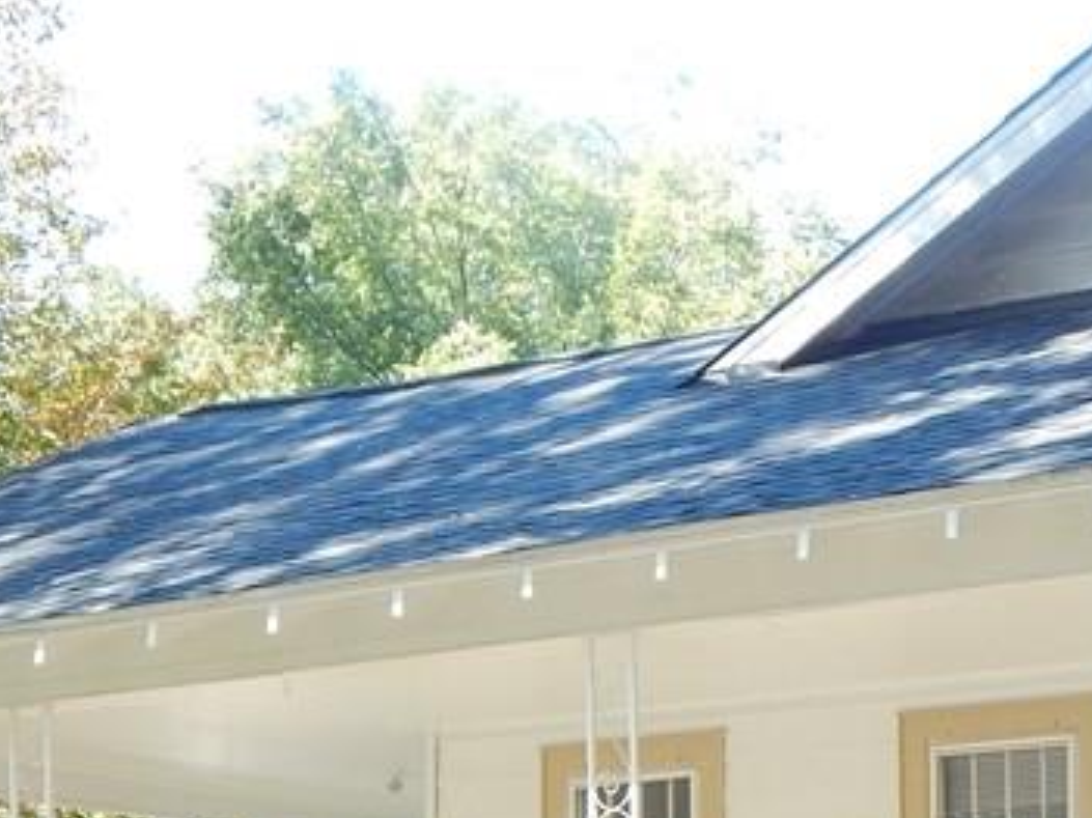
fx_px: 3500
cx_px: 1129
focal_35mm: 111
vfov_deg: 13.1
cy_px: 862
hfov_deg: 17.3
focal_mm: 6.8
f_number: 3.4
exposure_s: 1/100
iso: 125
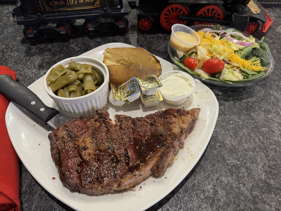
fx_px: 195
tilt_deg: -51.6
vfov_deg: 56.8
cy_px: 106
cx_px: 140
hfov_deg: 71.6
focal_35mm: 24
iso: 320
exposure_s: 1/60
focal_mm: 6.76
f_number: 1.78
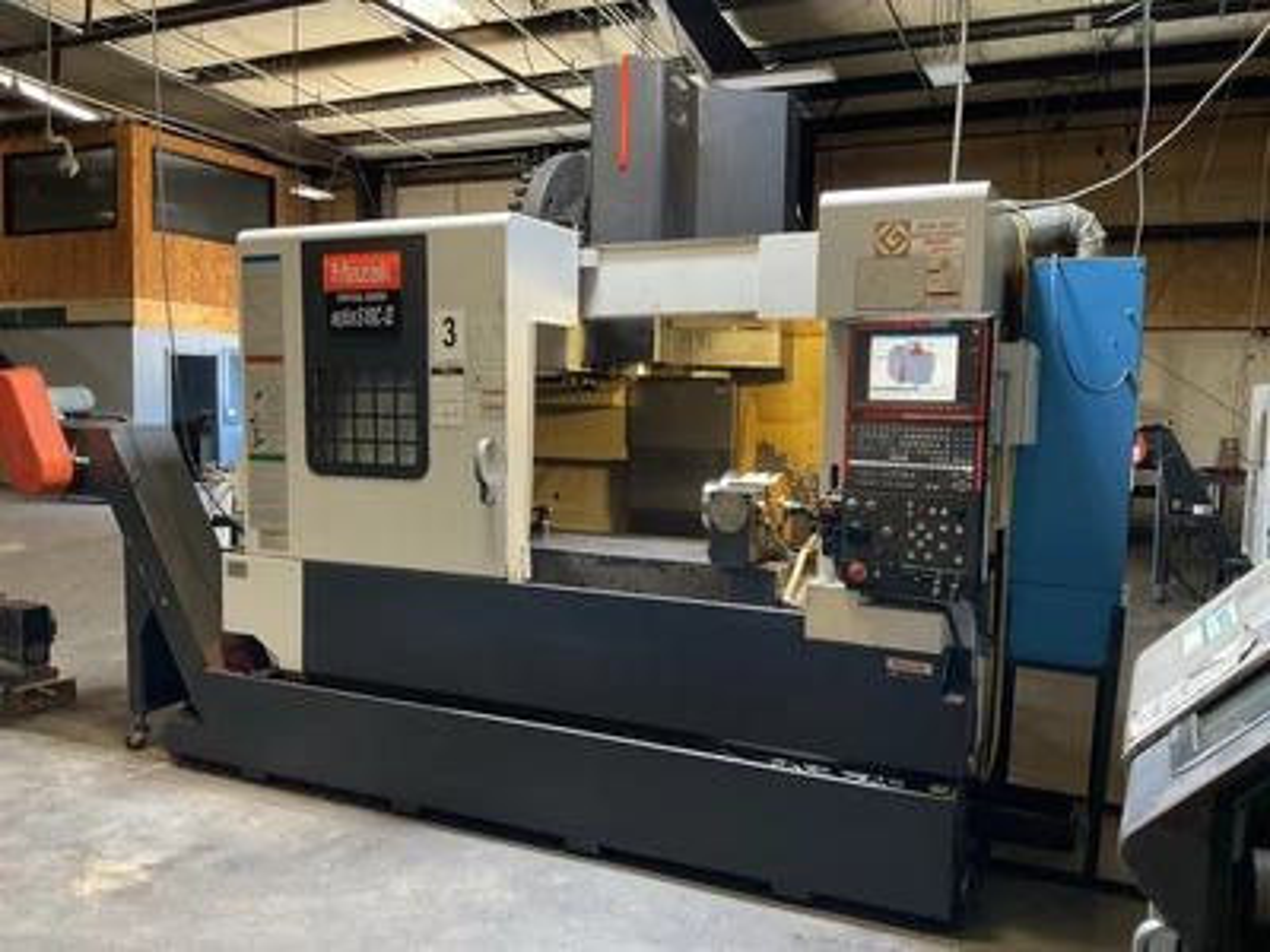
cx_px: 635
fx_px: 1064
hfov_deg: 61.7
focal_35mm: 29
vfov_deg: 48.2
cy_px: 476
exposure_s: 1/40
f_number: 1.8
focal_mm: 3
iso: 250
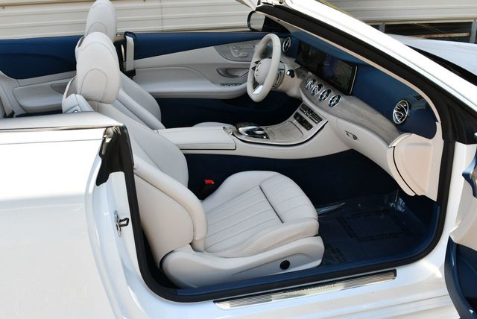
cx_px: 238
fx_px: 477
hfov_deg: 53.1
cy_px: 160
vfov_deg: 36.9
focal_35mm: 36
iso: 200
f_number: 5.6
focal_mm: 18
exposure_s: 1/250
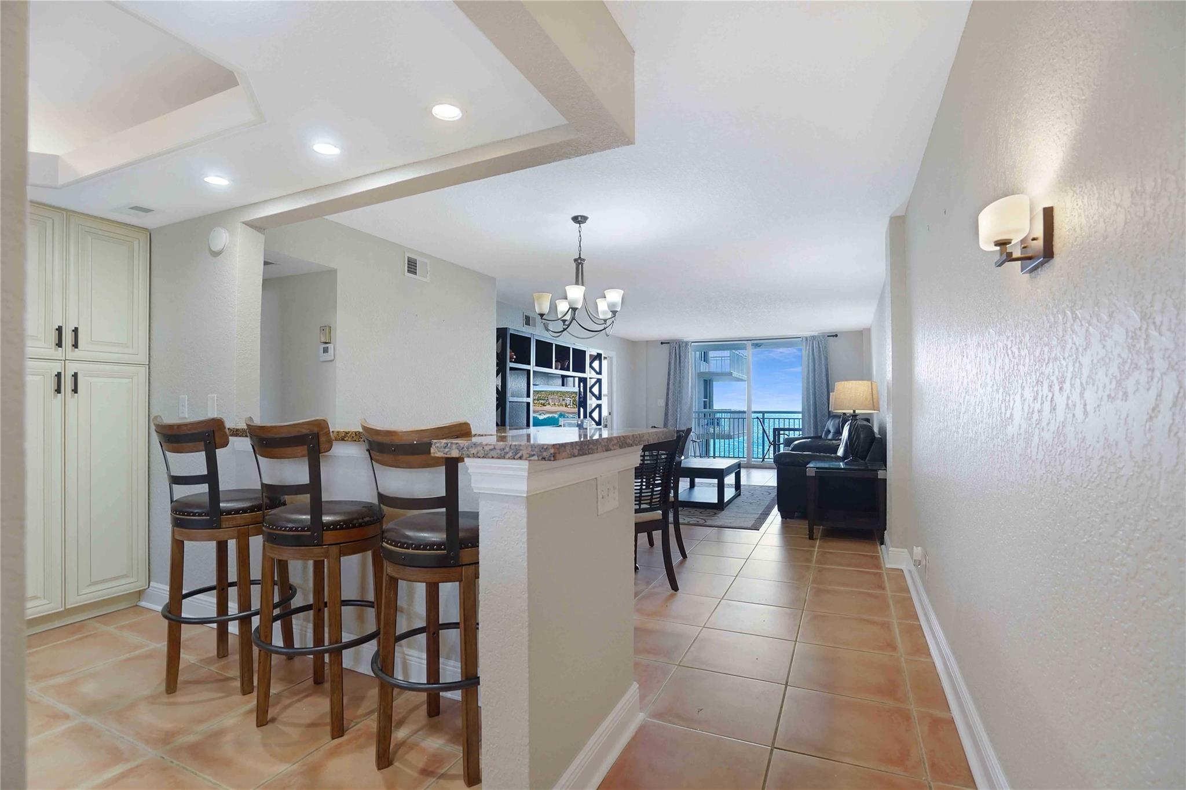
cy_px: 395
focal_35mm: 16
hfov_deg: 96.8
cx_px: 593
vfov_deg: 73.7
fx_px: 527
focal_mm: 16
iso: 1250
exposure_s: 1/200
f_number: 5
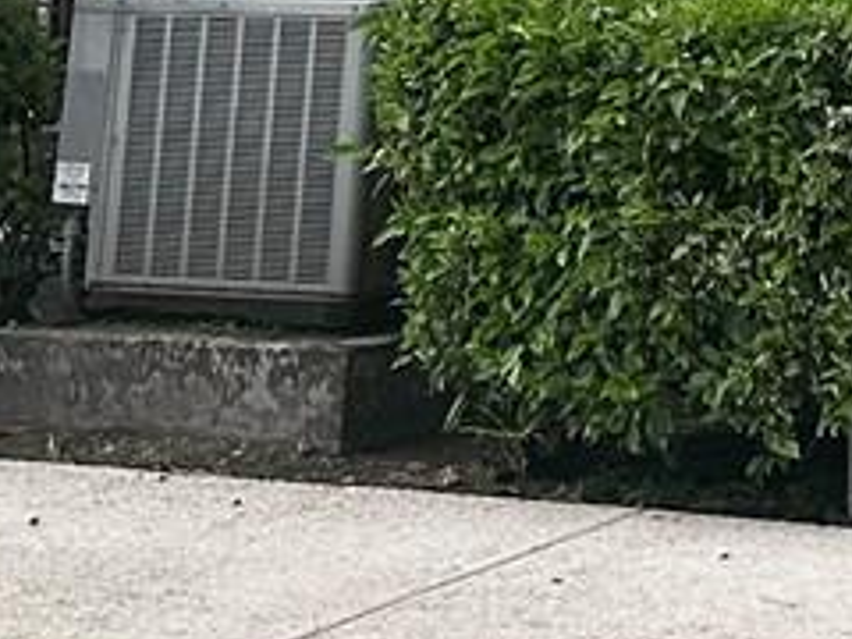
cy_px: -1157
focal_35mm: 160
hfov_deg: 10.8
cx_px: 1949
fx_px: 3938
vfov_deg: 8.1
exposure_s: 1/3247
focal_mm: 6.86
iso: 80
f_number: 1.78
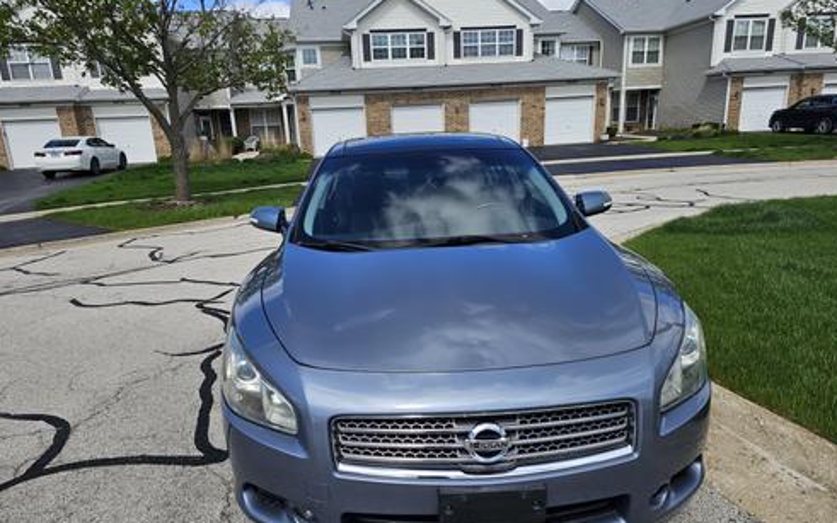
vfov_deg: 49.1
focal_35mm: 25
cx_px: 416
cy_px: 303
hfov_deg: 72.5
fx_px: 570
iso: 10
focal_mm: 6.3
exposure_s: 1/703
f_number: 1.7
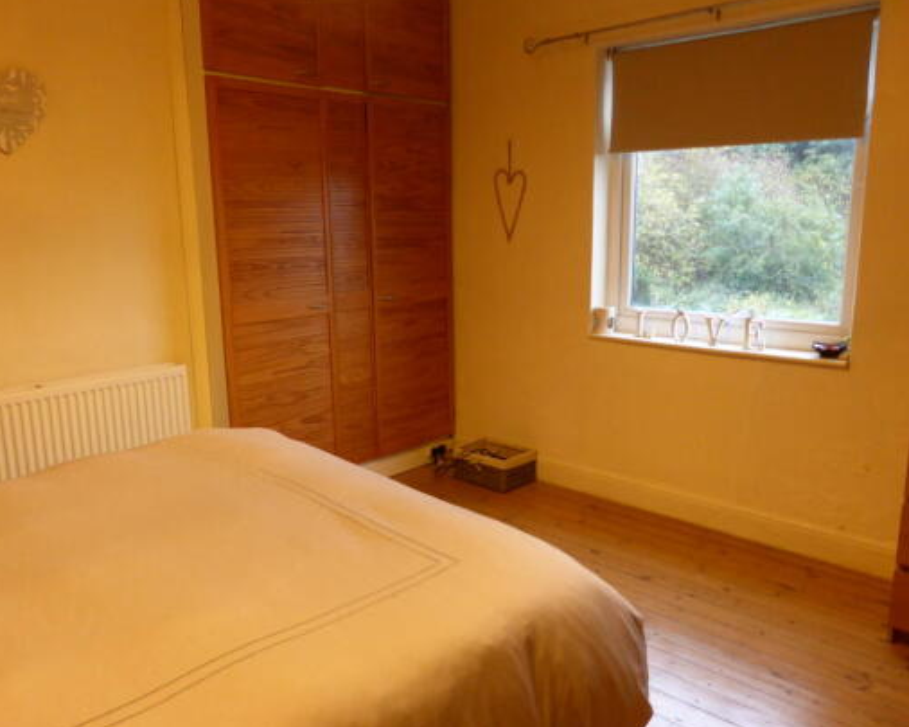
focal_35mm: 27
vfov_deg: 53.2
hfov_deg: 64.1
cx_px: 455
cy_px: 367
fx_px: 727
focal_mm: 4.3
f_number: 3.3
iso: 400
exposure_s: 1/8
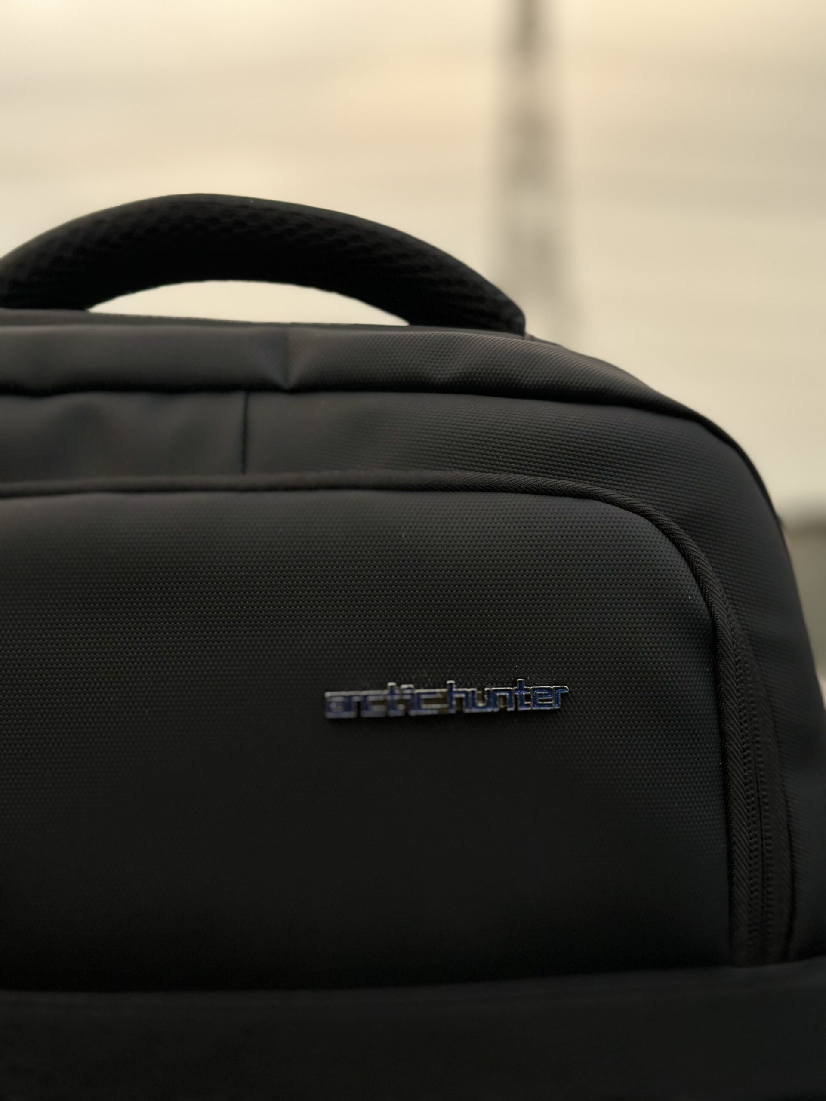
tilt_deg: +3.0
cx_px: 413
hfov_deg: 30.3
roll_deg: +0.2
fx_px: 1527
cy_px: 550
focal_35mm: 48
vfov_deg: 39.7
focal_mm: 6.86
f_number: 1.78
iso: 125
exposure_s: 1/150
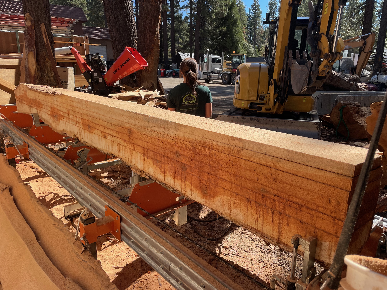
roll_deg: -0.4
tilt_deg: -14.6
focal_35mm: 26
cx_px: 194
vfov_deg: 53.1
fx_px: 291
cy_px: 145
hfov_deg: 67.3
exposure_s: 1/2053
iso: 32
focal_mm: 4.2
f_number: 1.6
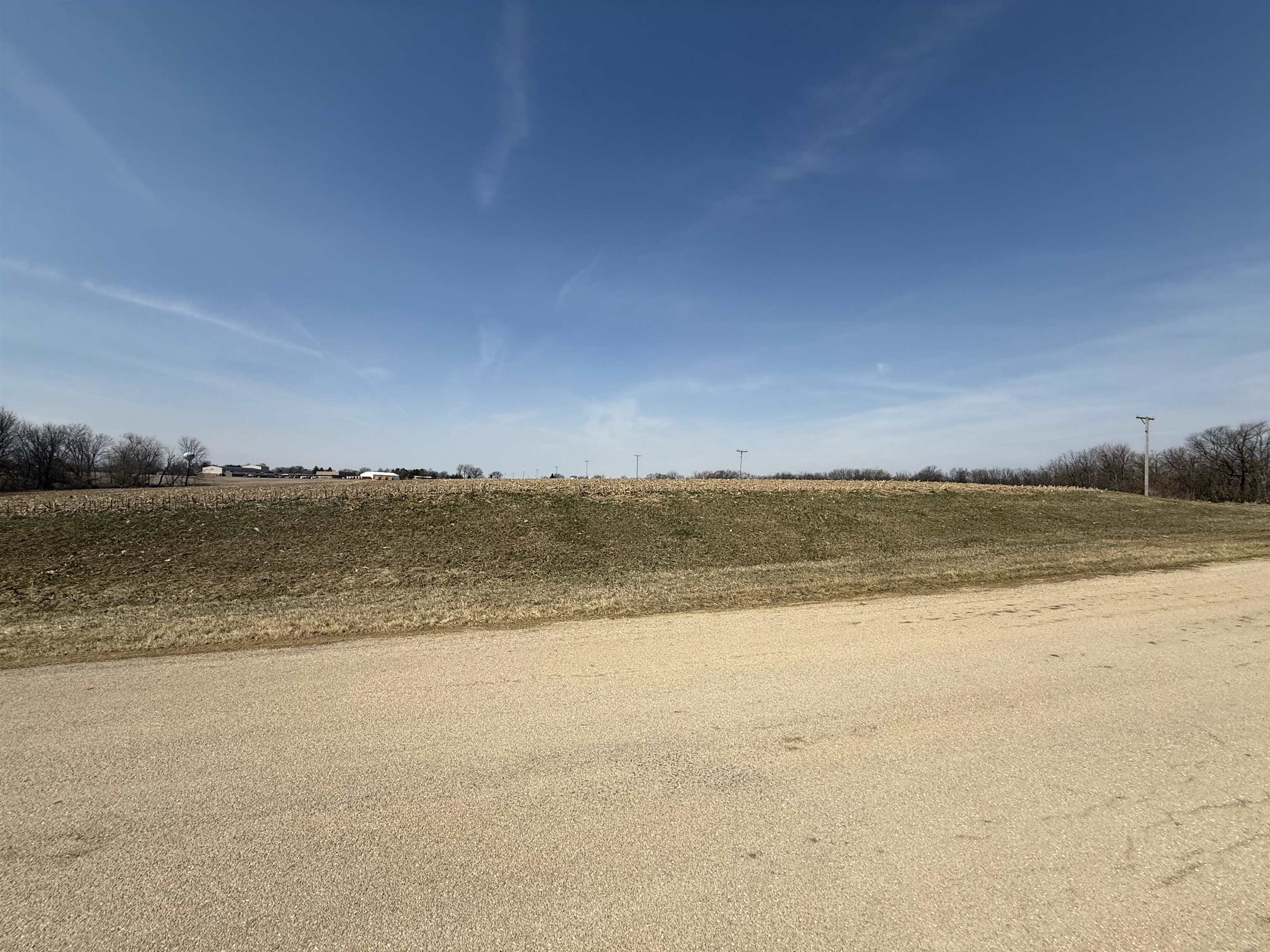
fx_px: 514
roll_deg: -1.7
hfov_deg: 102.1
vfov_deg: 85.7
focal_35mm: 14
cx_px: 635
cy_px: 476
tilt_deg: +1.1
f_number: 2.2
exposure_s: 1/3891
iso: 50
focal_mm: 2.22
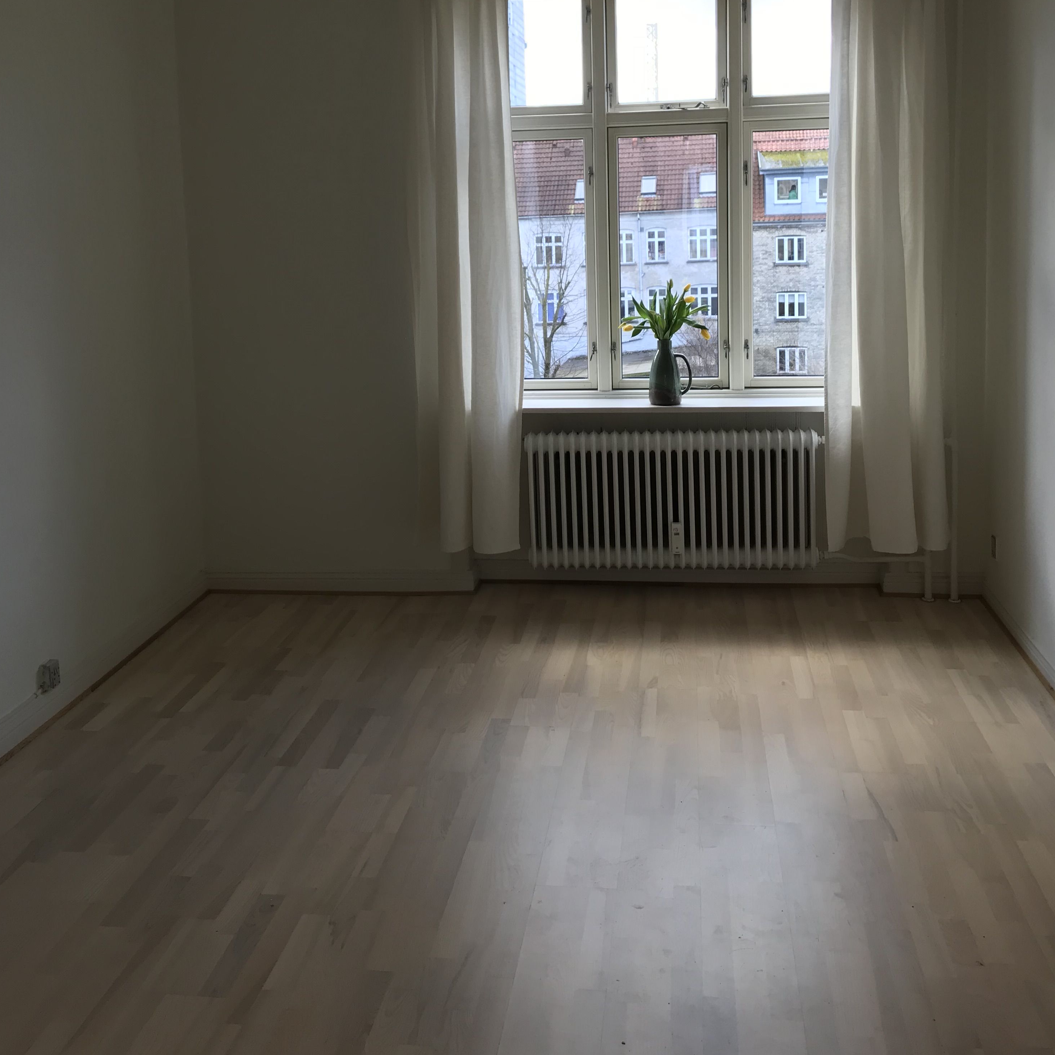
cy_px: 347
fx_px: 1172
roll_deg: +0.9
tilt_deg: -5.2
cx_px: 527
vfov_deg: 47.6
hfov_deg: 48.5
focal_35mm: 34
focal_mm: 3.99
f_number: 1.8
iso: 25
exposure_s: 1/100
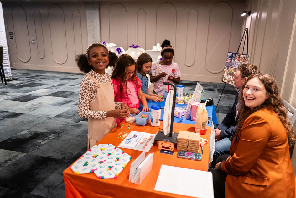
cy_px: 100
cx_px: 153
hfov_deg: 69.4
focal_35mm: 26
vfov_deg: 49.6
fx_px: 214
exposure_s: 1/100
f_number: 2.8
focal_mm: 24
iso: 1600
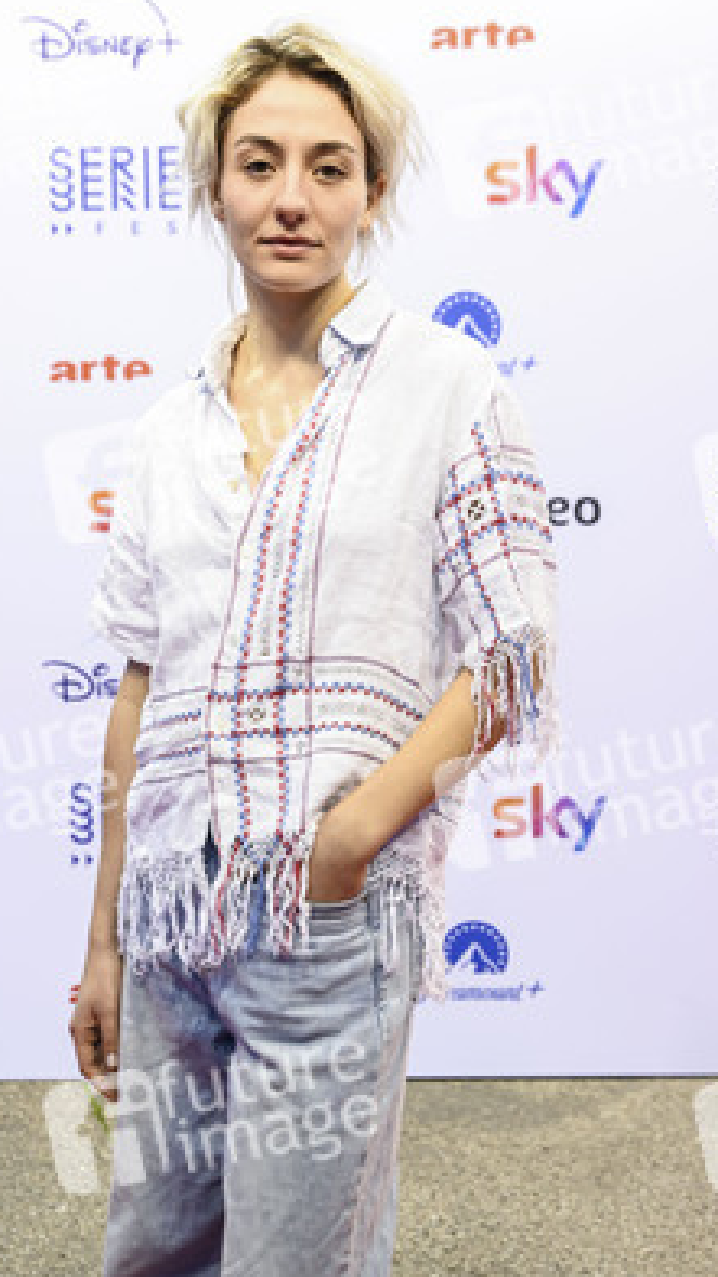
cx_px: 305
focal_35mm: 49
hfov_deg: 24.4
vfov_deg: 42.1
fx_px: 1659
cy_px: 630
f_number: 4
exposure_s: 1/125
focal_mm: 46
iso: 500
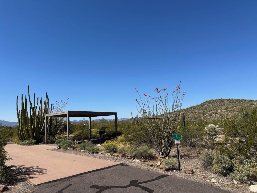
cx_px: 128
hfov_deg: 71.6
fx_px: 178
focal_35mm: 24
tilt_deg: +9.4
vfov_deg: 56.8
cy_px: 96
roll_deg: +1.9
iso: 80
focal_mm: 6.86
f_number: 1.78
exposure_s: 1/5848
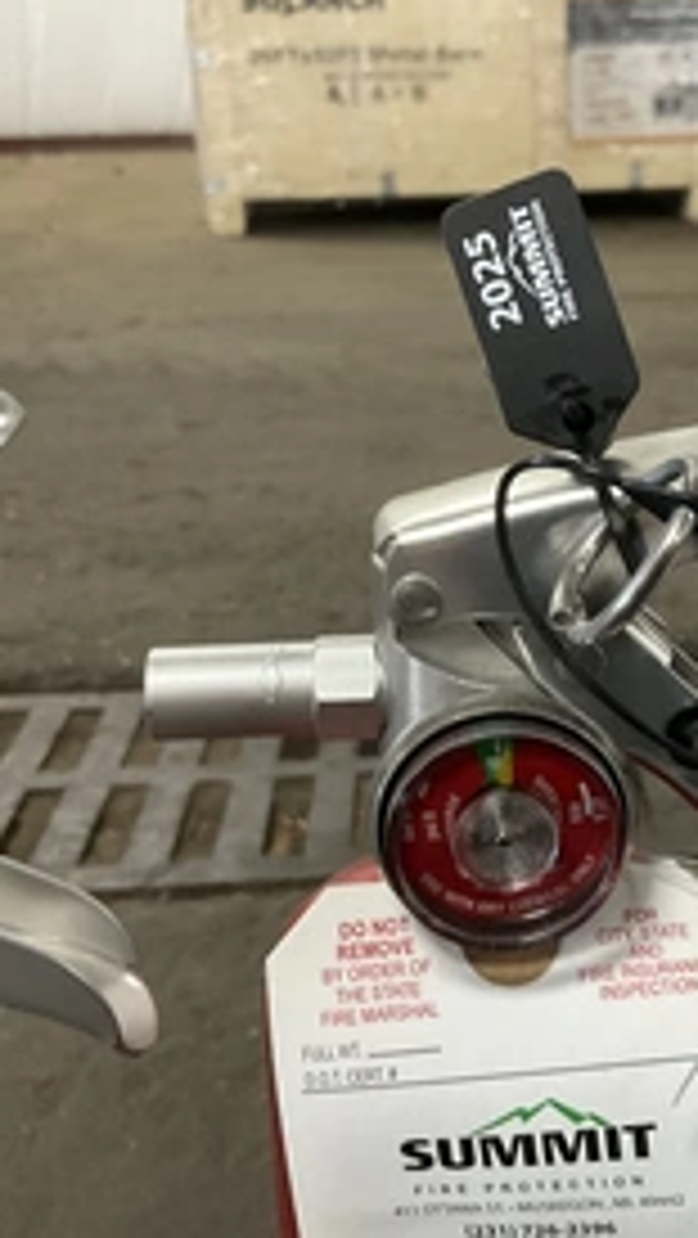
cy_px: 585
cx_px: 531
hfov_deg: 25.7
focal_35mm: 46
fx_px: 1511
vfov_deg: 44.5
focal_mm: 3
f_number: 1.8
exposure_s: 1/60
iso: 160
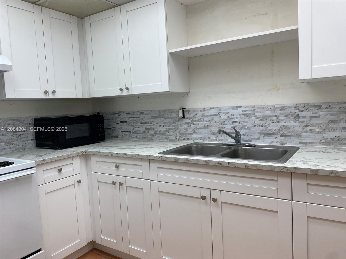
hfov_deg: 67.3
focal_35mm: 26
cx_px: 173
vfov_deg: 53.1
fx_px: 260
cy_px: 130
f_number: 1.8
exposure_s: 1/120
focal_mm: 4.25
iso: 64
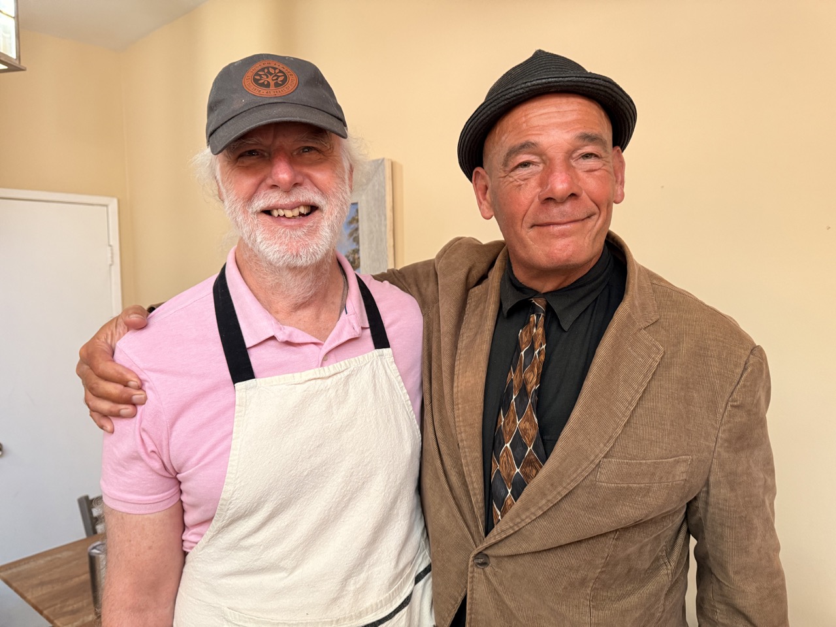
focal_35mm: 24
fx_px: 580
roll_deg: +2.2
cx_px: 418
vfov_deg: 56.8
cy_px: 314
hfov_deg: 71.6
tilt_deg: -3.2
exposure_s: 1/60
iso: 320
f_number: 1.78
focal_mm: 6.76
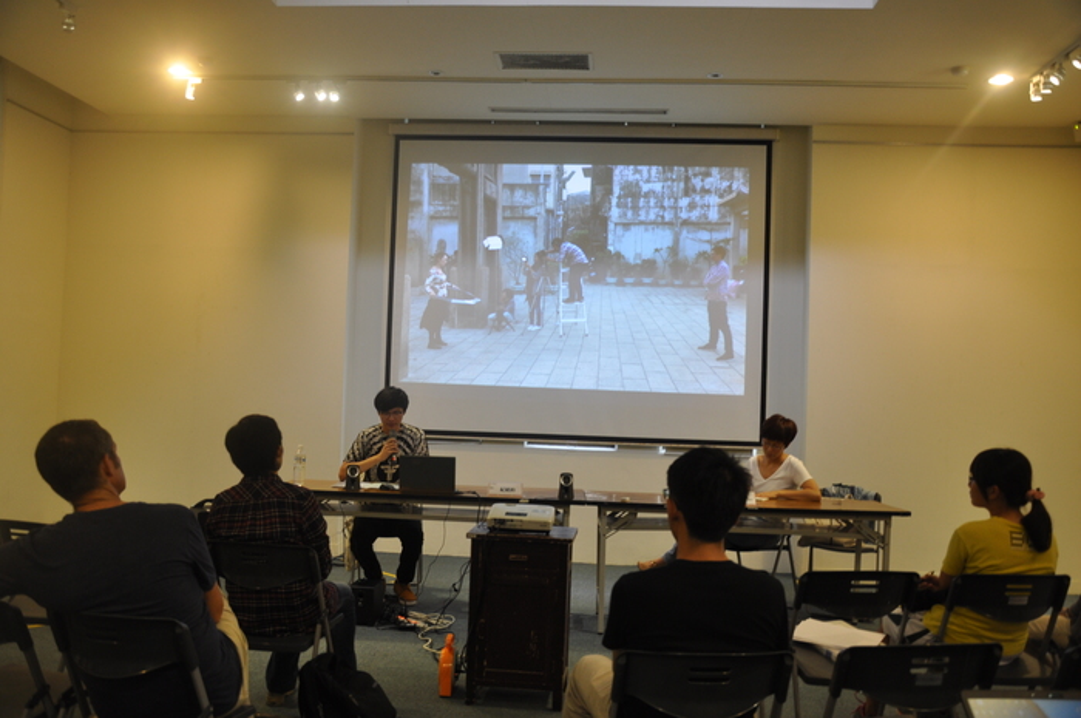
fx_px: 945
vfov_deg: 41.6
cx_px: 540
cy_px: 359
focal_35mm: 32
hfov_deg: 59.5
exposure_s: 1/15
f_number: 4
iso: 400
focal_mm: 21
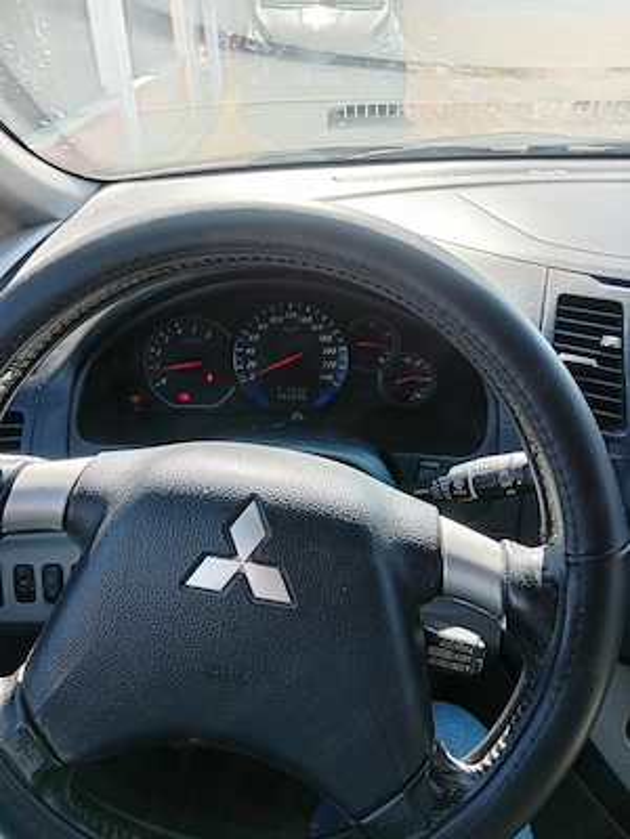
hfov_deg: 51.4
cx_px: 315
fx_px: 655
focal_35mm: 27
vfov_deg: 65.3
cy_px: 420
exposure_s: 1/120
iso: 164
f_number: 1.9
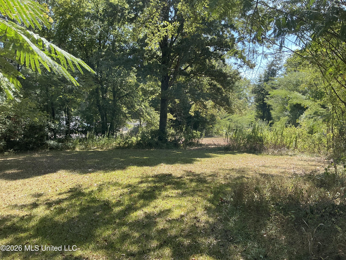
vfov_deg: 49.7
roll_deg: +0.1
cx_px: 173
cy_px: 130
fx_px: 280
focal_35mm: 28
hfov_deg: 63.4
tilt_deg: -0.5
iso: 25
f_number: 1.8
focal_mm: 3
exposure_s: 1/355
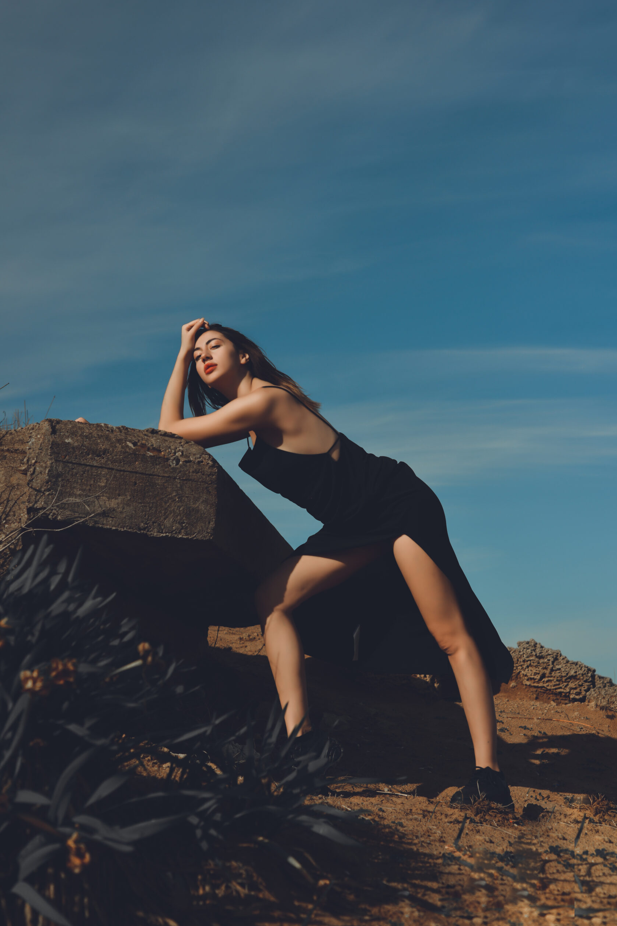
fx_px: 1311
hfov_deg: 26.5
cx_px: 306
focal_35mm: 51
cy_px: 455
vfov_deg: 38.9
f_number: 5
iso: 100
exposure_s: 1/2500
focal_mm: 50
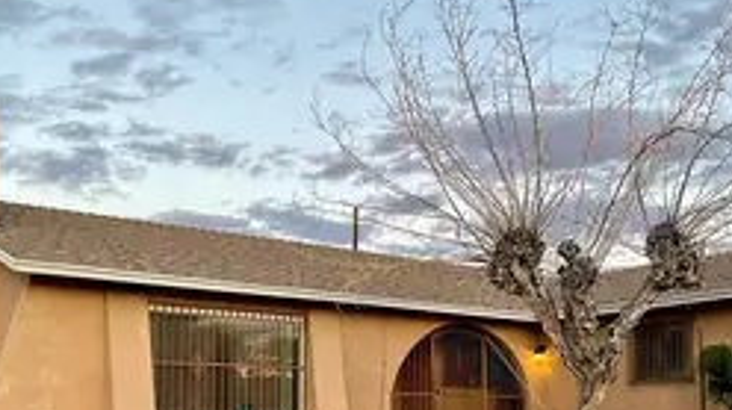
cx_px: 481
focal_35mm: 51
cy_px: 398
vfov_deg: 22.6
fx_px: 989
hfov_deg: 40.2
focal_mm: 3
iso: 64
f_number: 1.8
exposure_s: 1/112
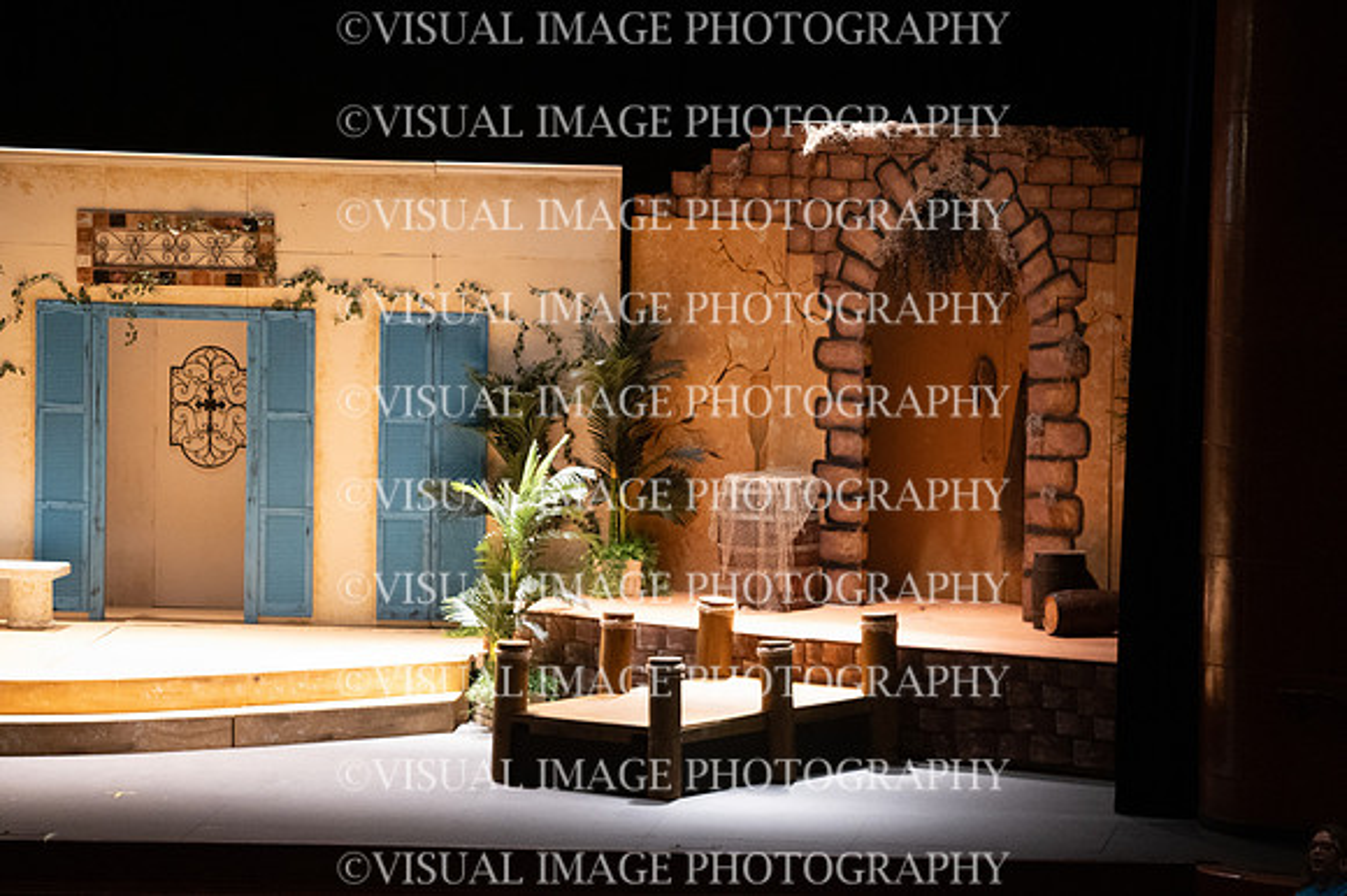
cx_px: 674
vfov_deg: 8.3
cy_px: 448
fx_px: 6170
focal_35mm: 165
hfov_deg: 12.5
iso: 10000
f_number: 6.3
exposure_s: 1/160
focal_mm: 165
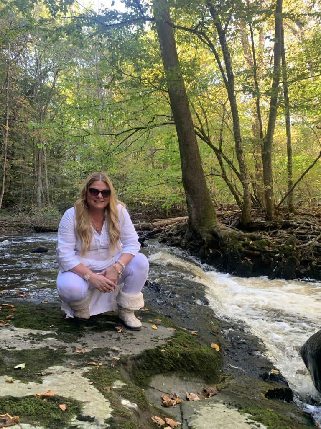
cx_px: 160
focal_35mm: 26
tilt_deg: +1.8
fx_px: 321
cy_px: 214
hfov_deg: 53.1
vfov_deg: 67.3
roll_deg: +1.0
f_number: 1.8
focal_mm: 4.25
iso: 100
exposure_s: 1/113
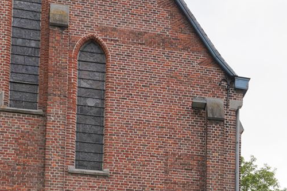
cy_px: 336
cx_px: 324
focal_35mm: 96
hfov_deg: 20.2
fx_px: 766
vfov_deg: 13.0
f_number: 11
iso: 100
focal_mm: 24
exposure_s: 1/100
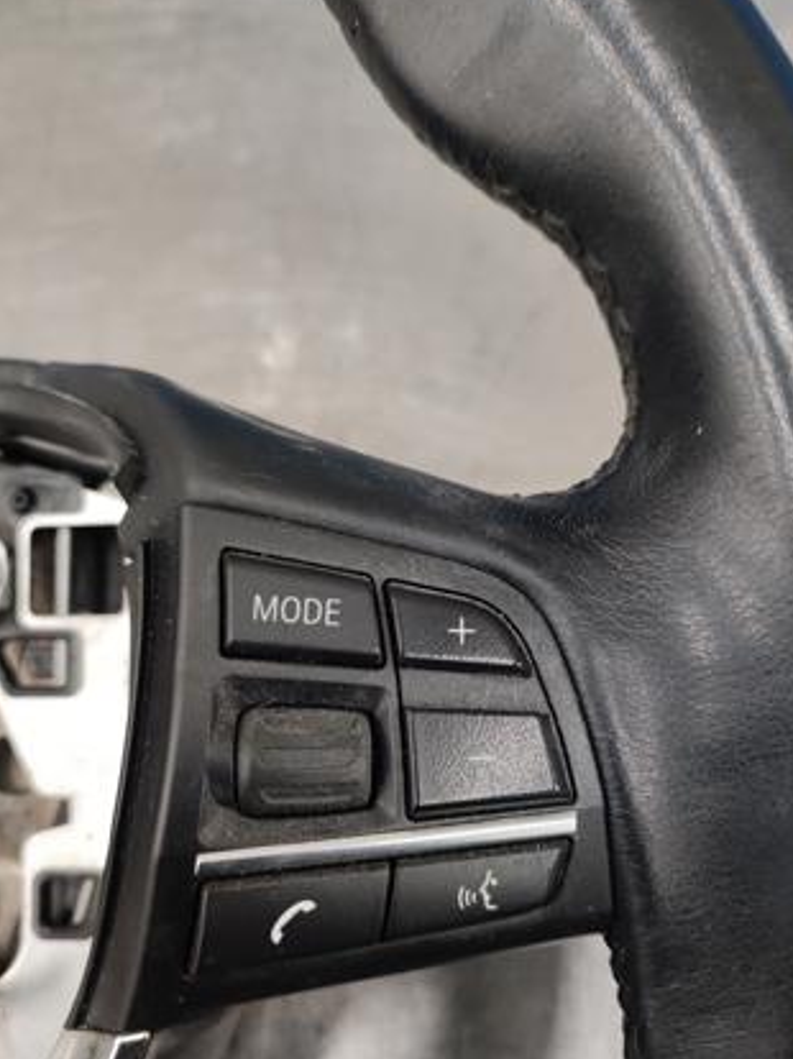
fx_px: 887
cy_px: 578
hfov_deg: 48.2
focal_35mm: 29
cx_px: 373
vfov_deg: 61.6
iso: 480
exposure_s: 1/33
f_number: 1.79
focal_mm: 4.7
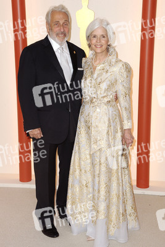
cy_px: 124
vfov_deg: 32.4
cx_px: 82
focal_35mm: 62
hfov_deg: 21.9
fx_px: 426
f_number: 7.1
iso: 1600
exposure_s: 1/200
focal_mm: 62
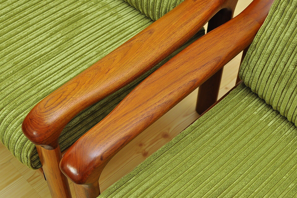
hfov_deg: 37.9
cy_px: 99
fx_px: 433
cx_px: 148
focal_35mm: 52
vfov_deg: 25.8
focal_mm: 35
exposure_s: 1/200
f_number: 4.5
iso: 400
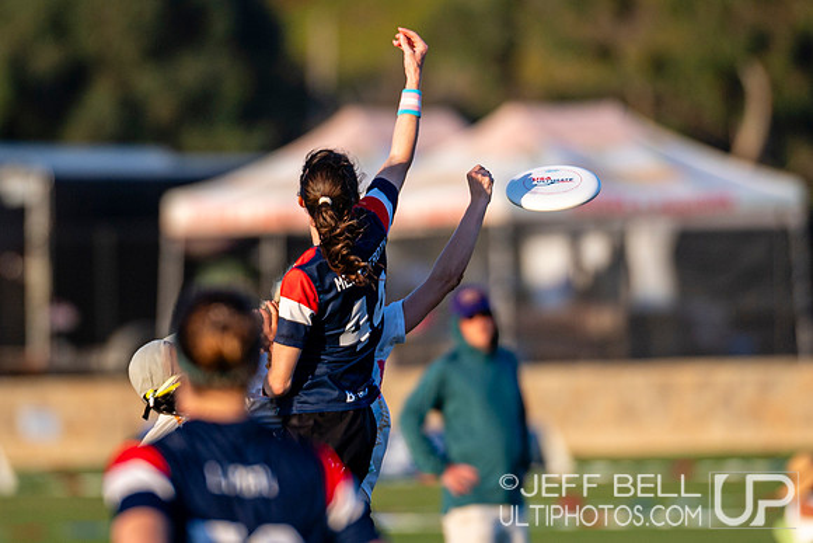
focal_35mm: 726
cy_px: 221
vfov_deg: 1.9
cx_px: 406
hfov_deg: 2.8
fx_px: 16389
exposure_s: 1/1250
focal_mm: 300
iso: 200
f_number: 3.2
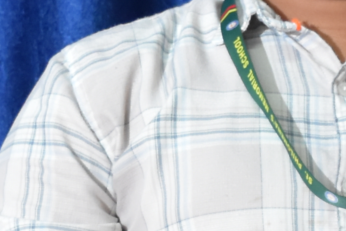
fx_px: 3854
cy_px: 256
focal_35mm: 401
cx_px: 286
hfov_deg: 5.1
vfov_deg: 3.4
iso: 1250
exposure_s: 1/125
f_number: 4.2
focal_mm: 38
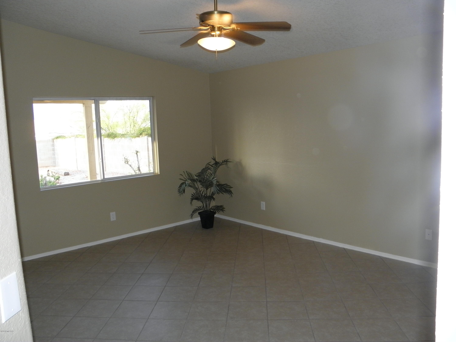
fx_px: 369
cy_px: 171
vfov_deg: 49.7
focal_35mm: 28
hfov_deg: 63.4
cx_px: 228
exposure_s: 1/30
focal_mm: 5
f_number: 3.5
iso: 160
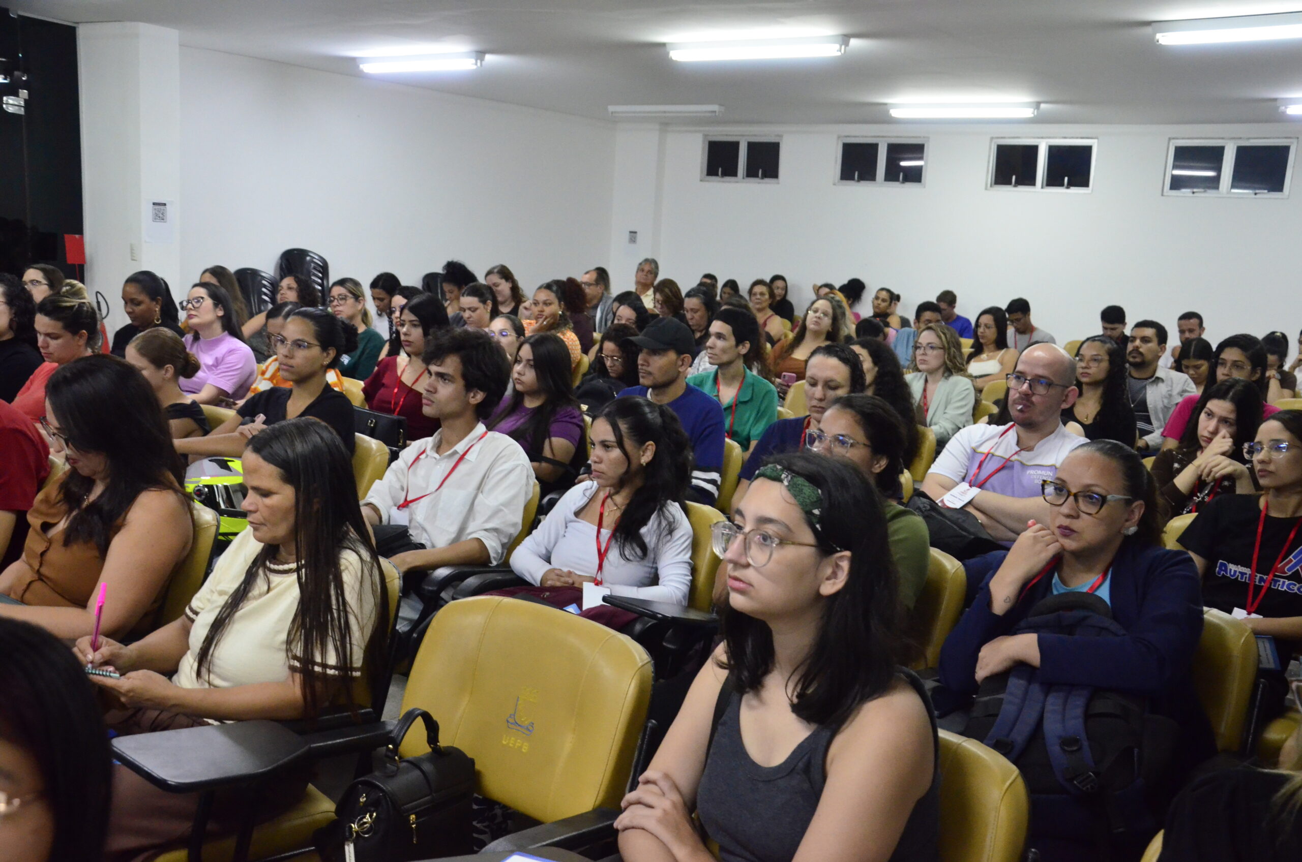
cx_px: 651
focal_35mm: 36
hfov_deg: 53.2
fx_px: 1299
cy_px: 431
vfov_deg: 36.7
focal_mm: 24
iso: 3200
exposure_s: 1/125
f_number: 5.6
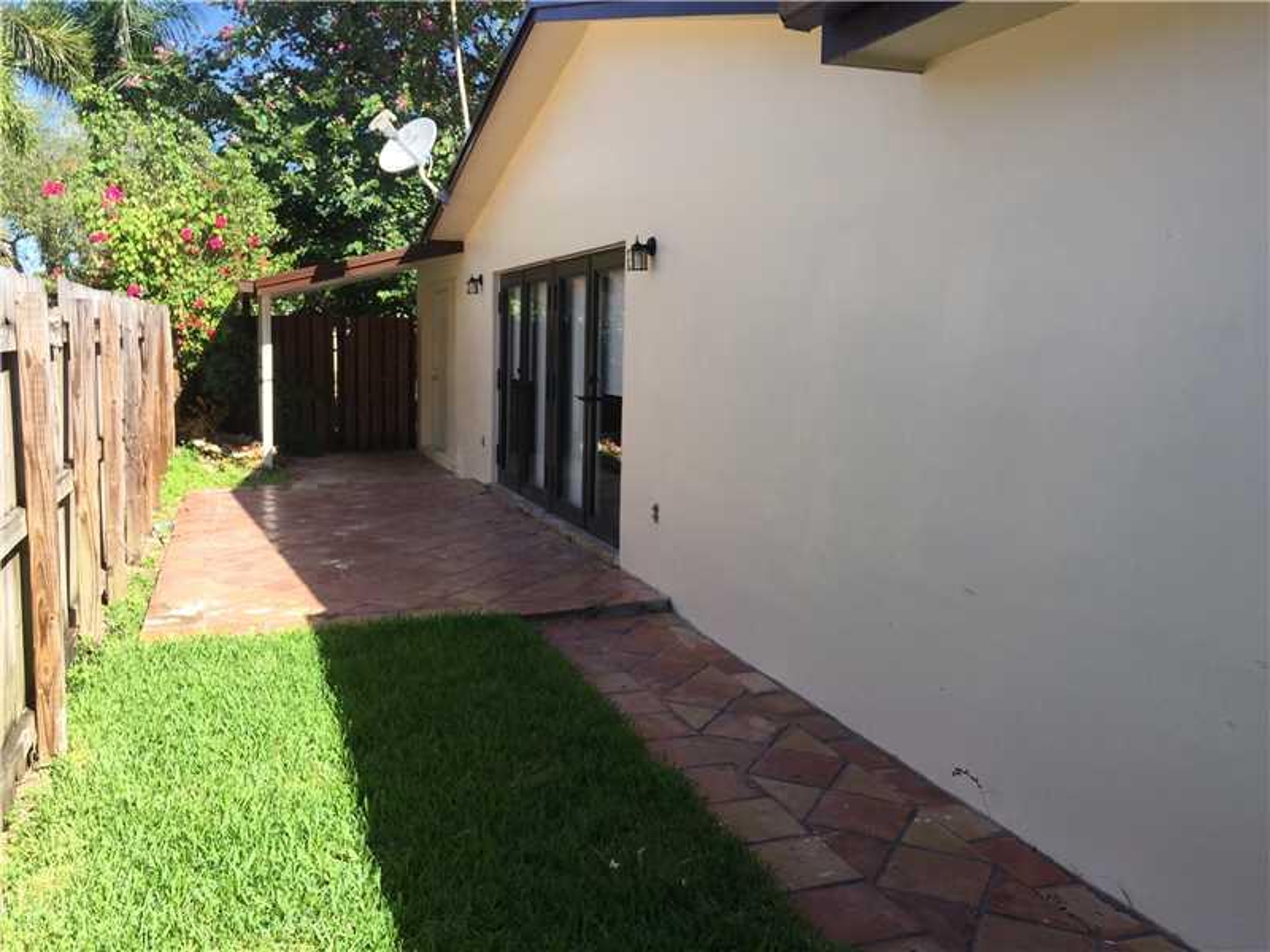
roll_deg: -2.3
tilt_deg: -5.7
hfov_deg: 61.7
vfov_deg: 48.2
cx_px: 635
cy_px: 476
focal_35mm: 29
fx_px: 1064
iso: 32
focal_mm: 4.15
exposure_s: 1/807
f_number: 2.2
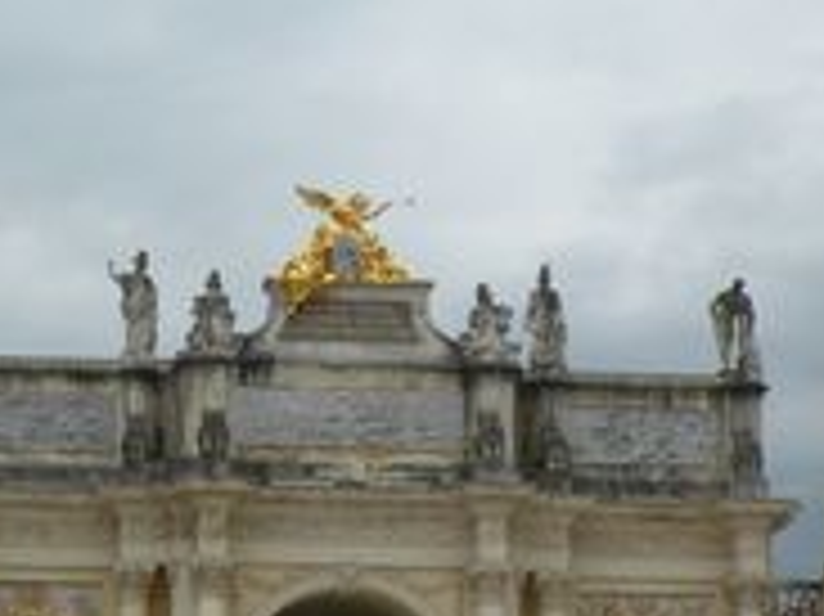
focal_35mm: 117
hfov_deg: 16.8
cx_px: 387
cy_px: 713
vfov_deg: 12.4
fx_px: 2783
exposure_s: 1/212
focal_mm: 7.4
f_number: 6.3
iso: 64
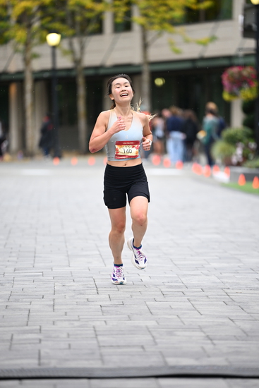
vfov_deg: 10.3
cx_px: 130
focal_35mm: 200
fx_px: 2157
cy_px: 194
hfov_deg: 6.9
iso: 1250
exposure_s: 1/1250
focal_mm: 200
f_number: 2.8
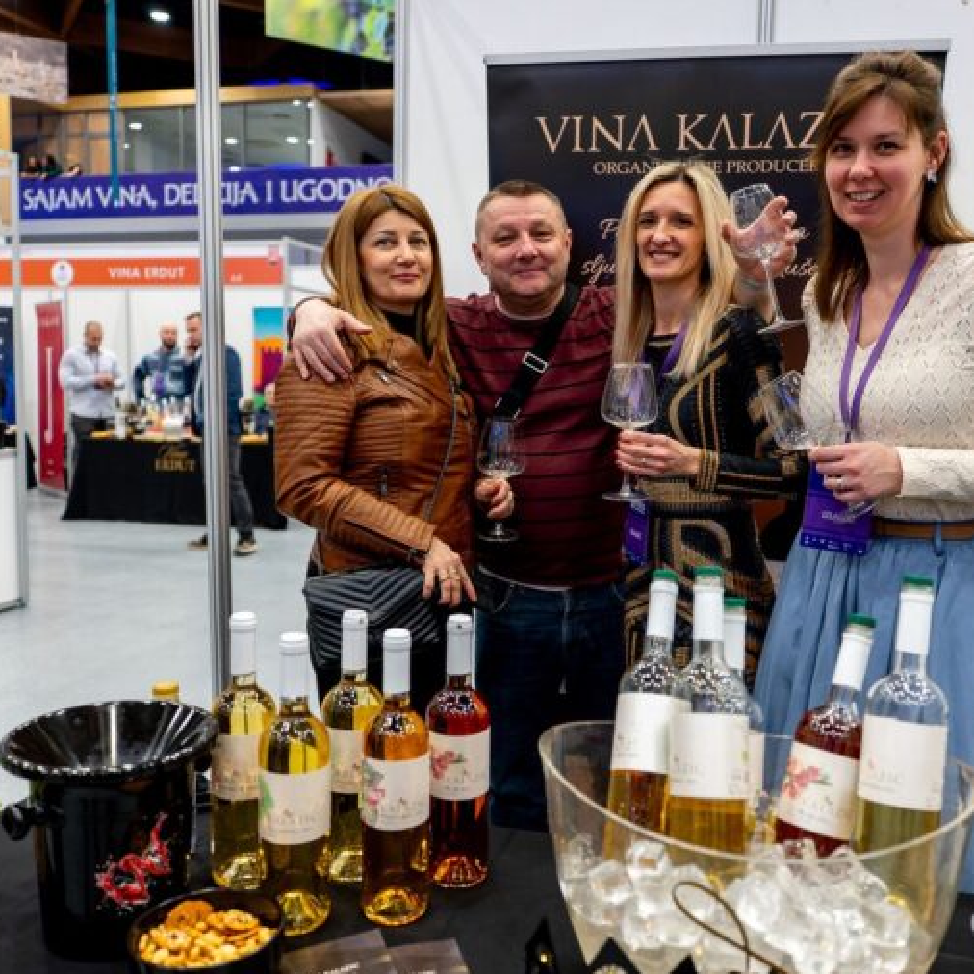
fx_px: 987
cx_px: 541
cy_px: 490
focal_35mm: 31
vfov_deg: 52.5
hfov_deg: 52.4
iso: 1250
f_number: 2.8
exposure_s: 1/160
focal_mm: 24
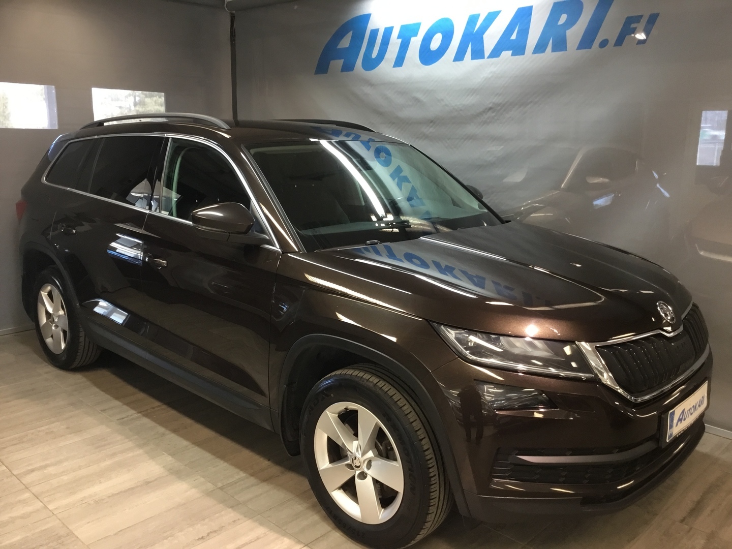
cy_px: 274
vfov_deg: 45.4
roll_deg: +0.2
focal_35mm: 31
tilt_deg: -12.1
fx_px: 656
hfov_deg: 58.4
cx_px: 366
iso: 100
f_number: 2.4
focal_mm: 3.3
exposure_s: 1/33
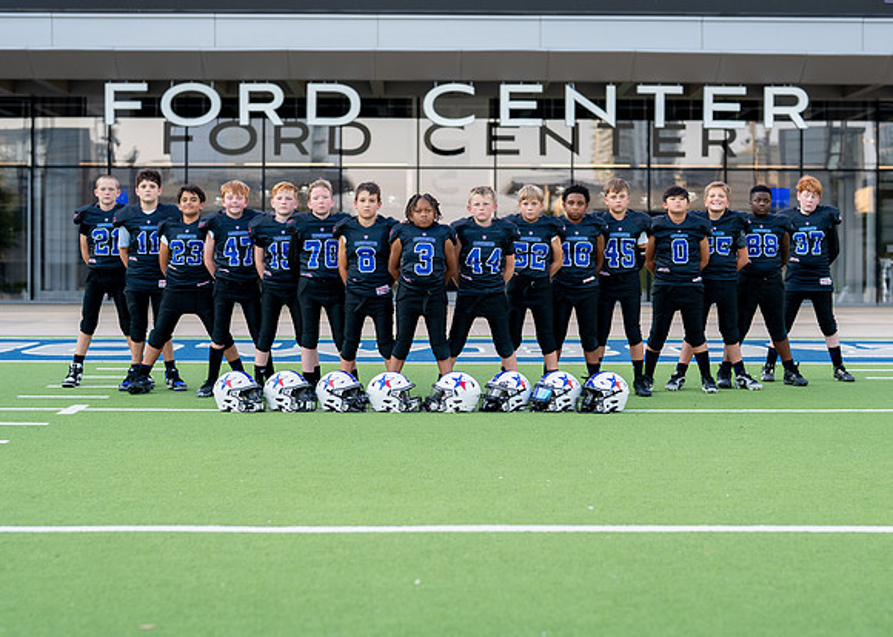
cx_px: 456
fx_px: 1718
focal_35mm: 68
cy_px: 293
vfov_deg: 21.0
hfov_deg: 29.1
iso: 200
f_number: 2
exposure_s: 1/800
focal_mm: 50
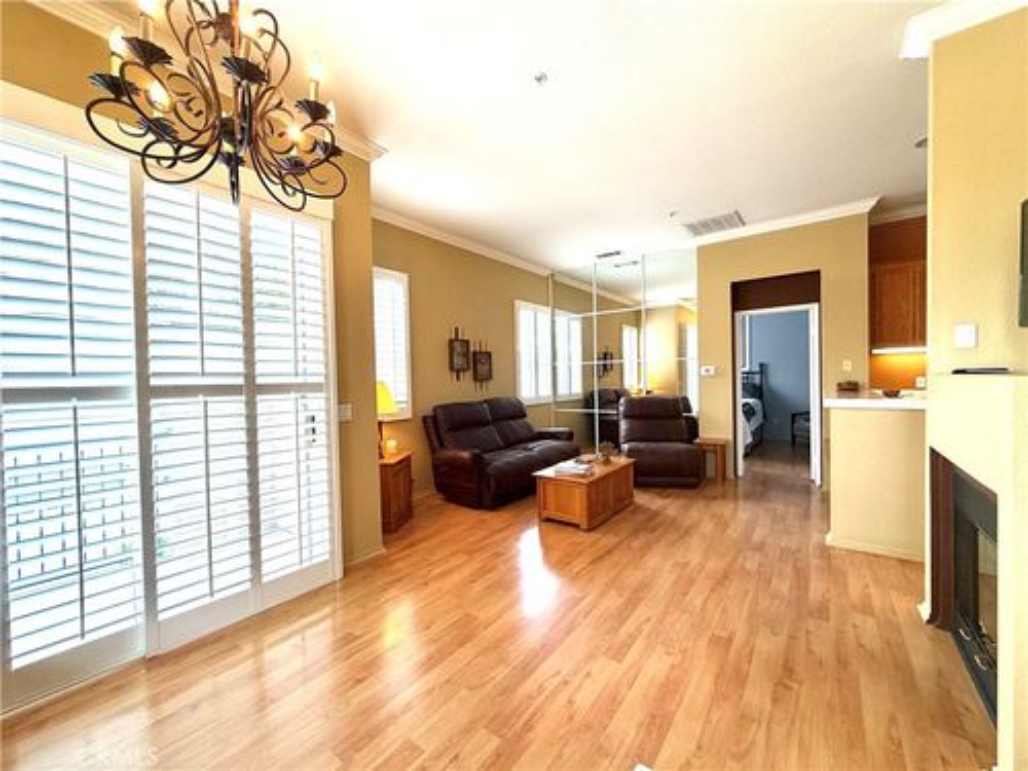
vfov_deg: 85.7
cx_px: 514
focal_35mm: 14
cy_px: 386
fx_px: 416
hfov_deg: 102.1
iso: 100
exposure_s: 1/120
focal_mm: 2.22
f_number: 2.2
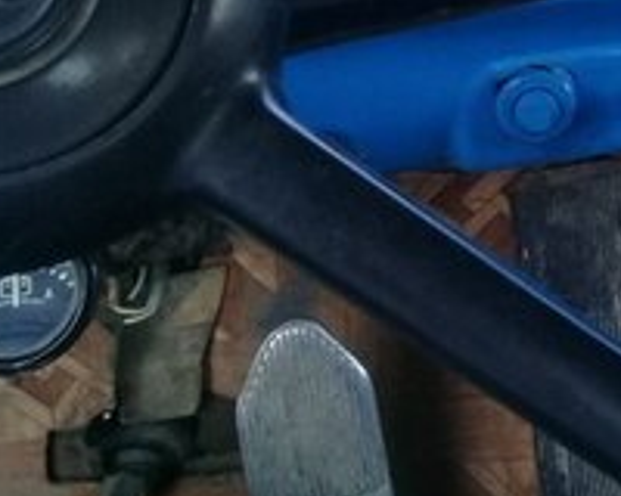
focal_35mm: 100
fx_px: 1838
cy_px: -253
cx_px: 925
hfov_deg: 17.3
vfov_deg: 14.4
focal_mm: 3.3
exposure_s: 1/50
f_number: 2.2
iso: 64
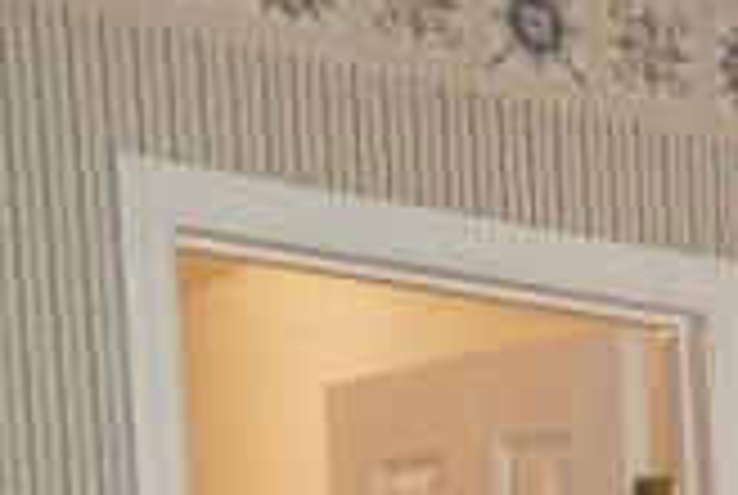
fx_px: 2916
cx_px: 1663
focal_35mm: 142
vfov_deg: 8.4
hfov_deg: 12.1
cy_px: 1390
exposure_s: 1/80
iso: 400
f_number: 2.8
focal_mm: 9.12
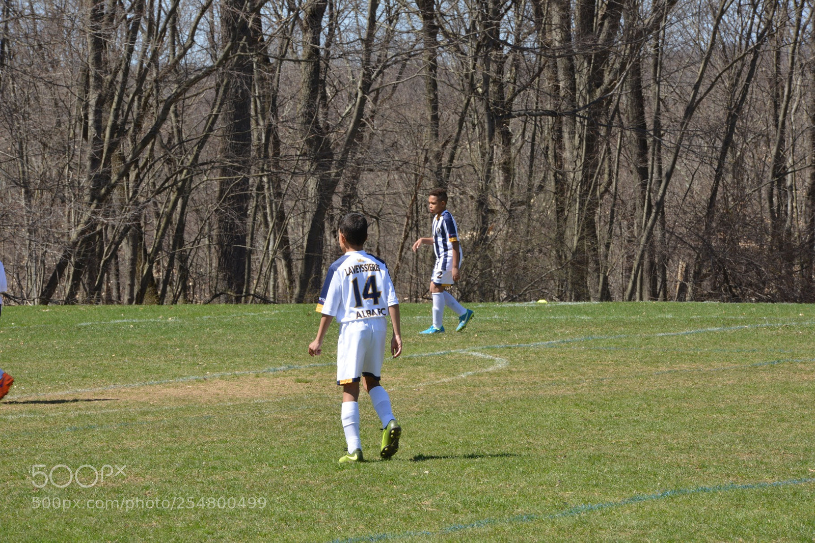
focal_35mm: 200
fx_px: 4528
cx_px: 408
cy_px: 272
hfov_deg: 10.3
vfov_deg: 6.9
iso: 640
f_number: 22
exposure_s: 1/125
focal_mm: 200
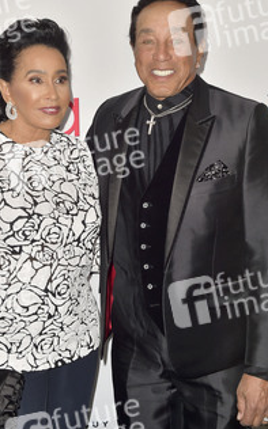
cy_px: 228
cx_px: 115
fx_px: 726
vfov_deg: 33.0
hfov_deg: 20.9
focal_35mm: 62
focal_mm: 48
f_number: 6.3
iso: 400
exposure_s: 1/250
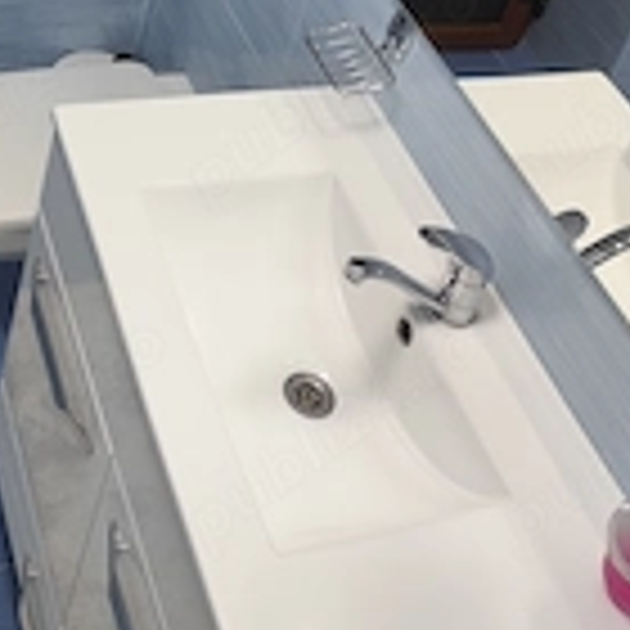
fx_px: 1194
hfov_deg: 29.2
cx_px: 176
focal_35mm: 58
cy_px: -180
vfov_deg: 25.6
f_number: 1.65
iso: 200
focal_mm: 6.19
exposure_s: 1/100
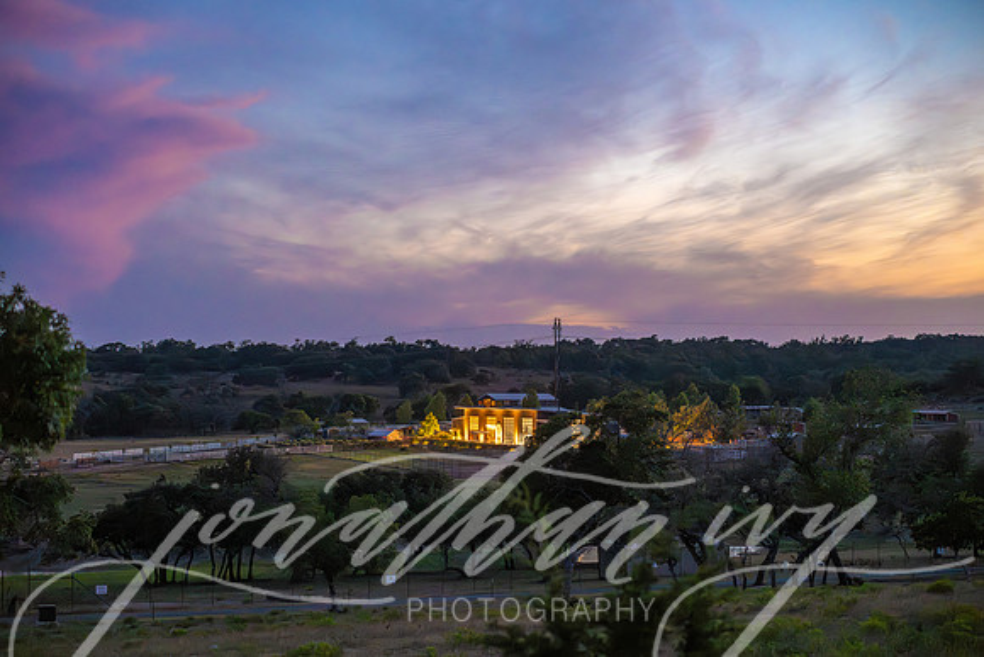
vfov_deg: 19.5
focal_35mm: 70
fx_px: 1914
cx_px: 492
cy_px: 328
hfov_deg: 28.8
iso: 4000
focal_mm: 70
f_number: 2.8
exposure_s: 1/13
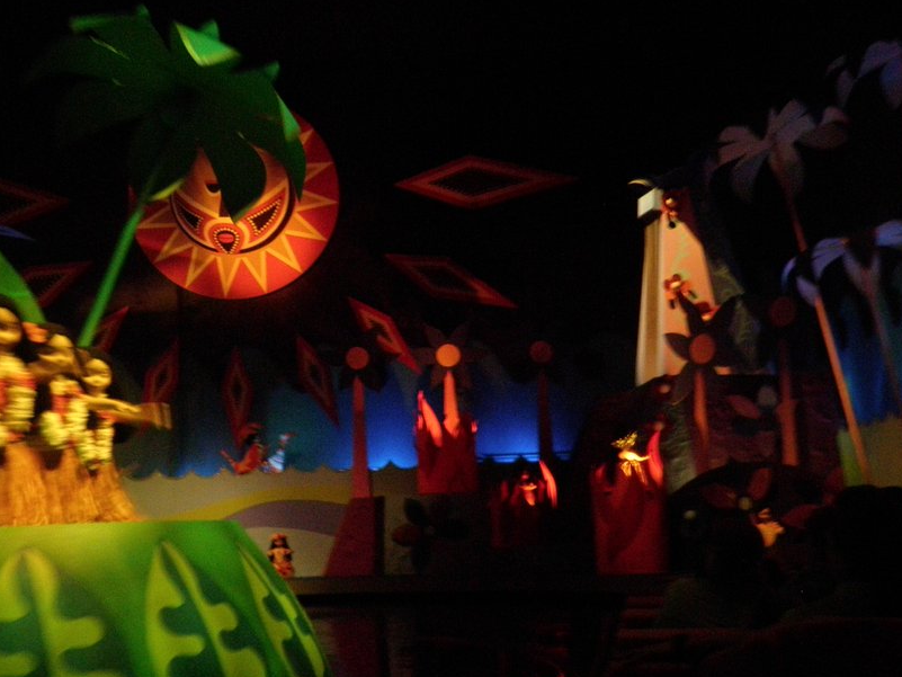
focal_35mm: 46
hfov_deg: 41.2
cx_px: 501
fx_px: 1199
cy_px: 383
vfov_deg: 31.5
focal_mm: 6.53
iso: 400
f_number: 4.1
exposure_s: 1/4
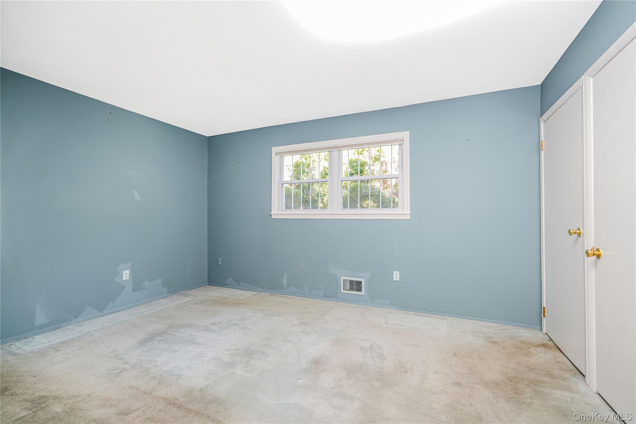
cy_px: 212
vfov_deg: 73.7
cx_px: 318
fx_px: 283
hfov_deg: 96.7
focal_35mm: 16
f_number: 4
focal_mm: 16
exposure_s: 1/10
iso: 64
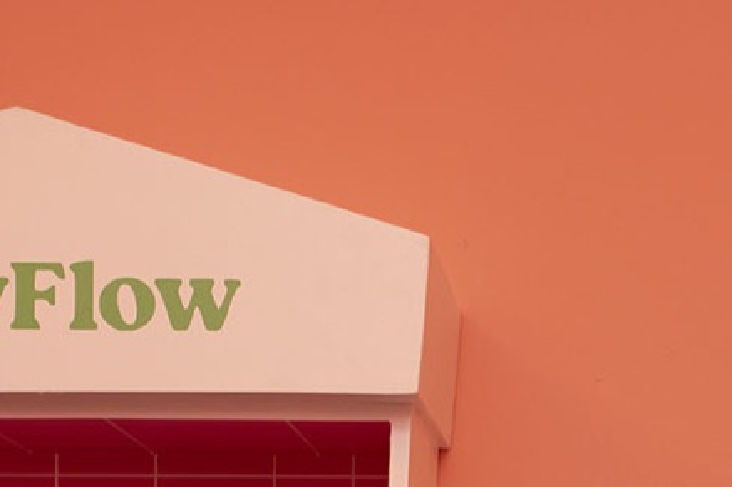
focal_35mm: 144
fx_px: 2927
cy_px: 821
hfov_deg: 14.0
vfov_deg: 9.2
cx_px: 771
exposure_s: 1/30
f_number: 8
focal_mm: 35
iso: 400
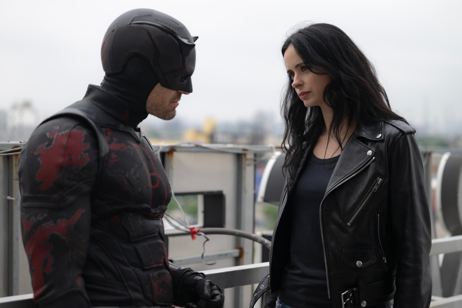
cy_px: 154
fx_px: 898
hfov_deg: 28.8
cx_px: 231
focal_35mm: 70
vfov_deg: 19.5
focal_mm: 70
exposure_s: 1/320
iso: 64
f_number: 2.8
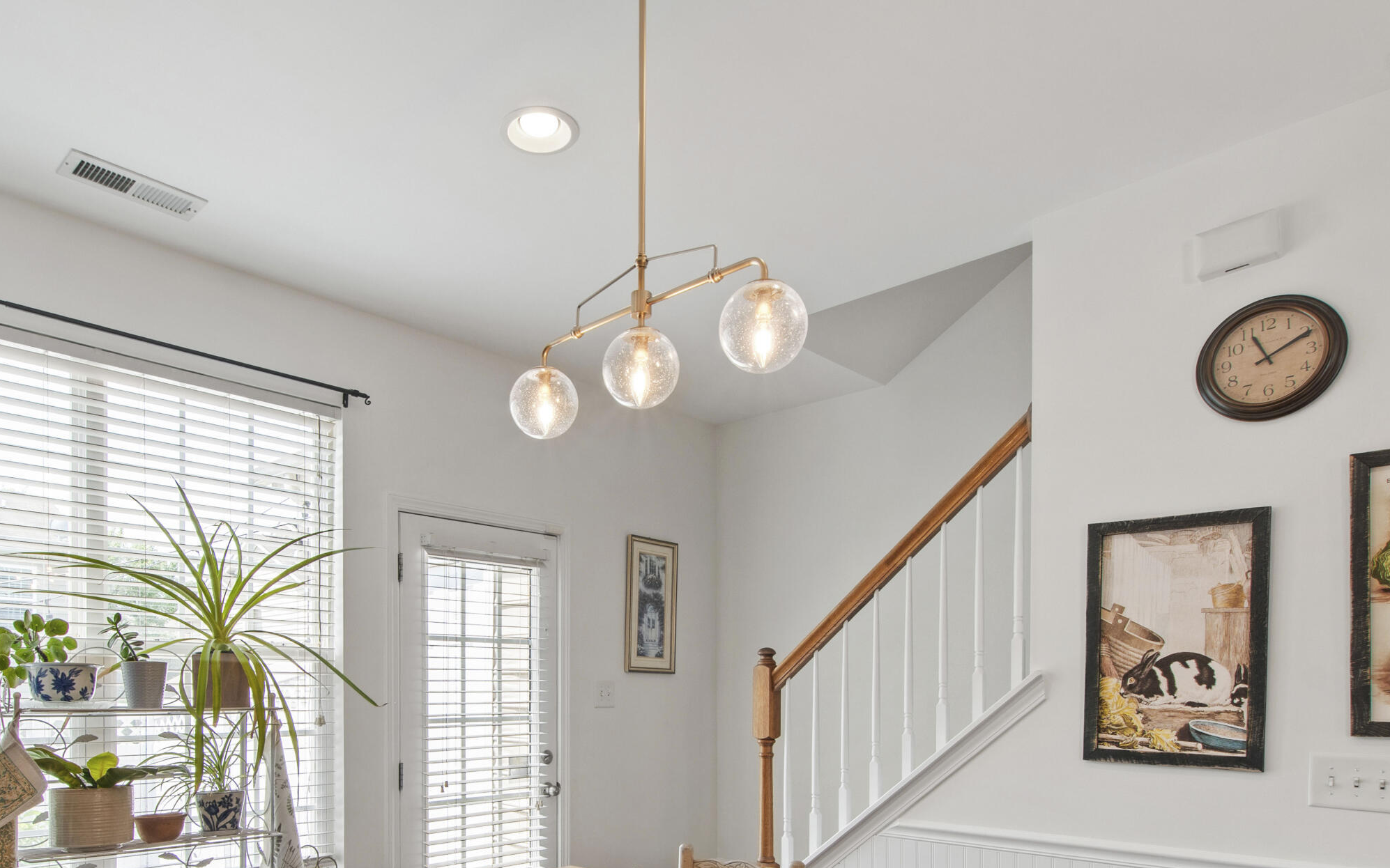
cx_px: 602
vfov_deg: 50.1
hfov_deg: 76.8
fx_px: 871
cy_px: 685
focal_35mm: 23
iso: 100
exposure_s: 1/5
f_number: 8
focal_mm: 10
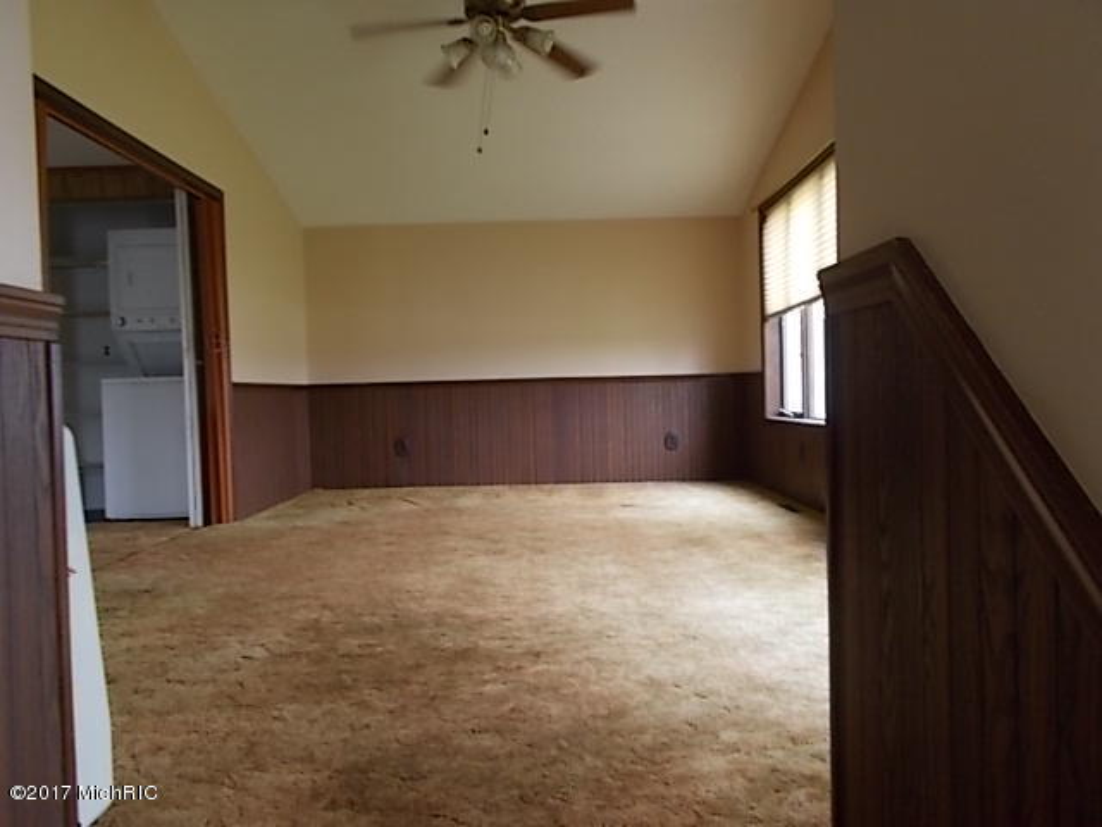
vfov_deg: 53.1
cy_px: 414
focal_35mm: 26
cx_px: 551
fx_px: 828
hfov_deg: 67.3
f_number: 3.2
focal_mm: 4.6
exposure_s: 1/25
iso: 160
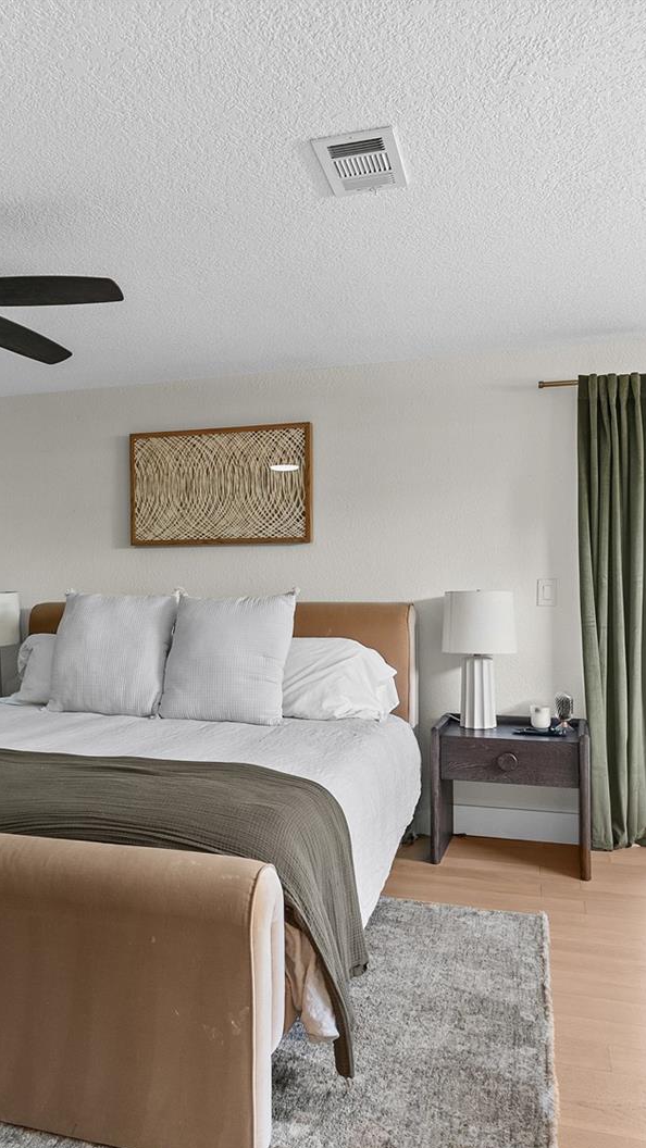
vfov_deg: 69.9
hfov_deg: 42.7
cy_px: 577
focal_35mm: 27
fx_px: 822
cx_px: 258
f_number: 8
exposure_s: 1/4
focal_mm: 17
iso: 400
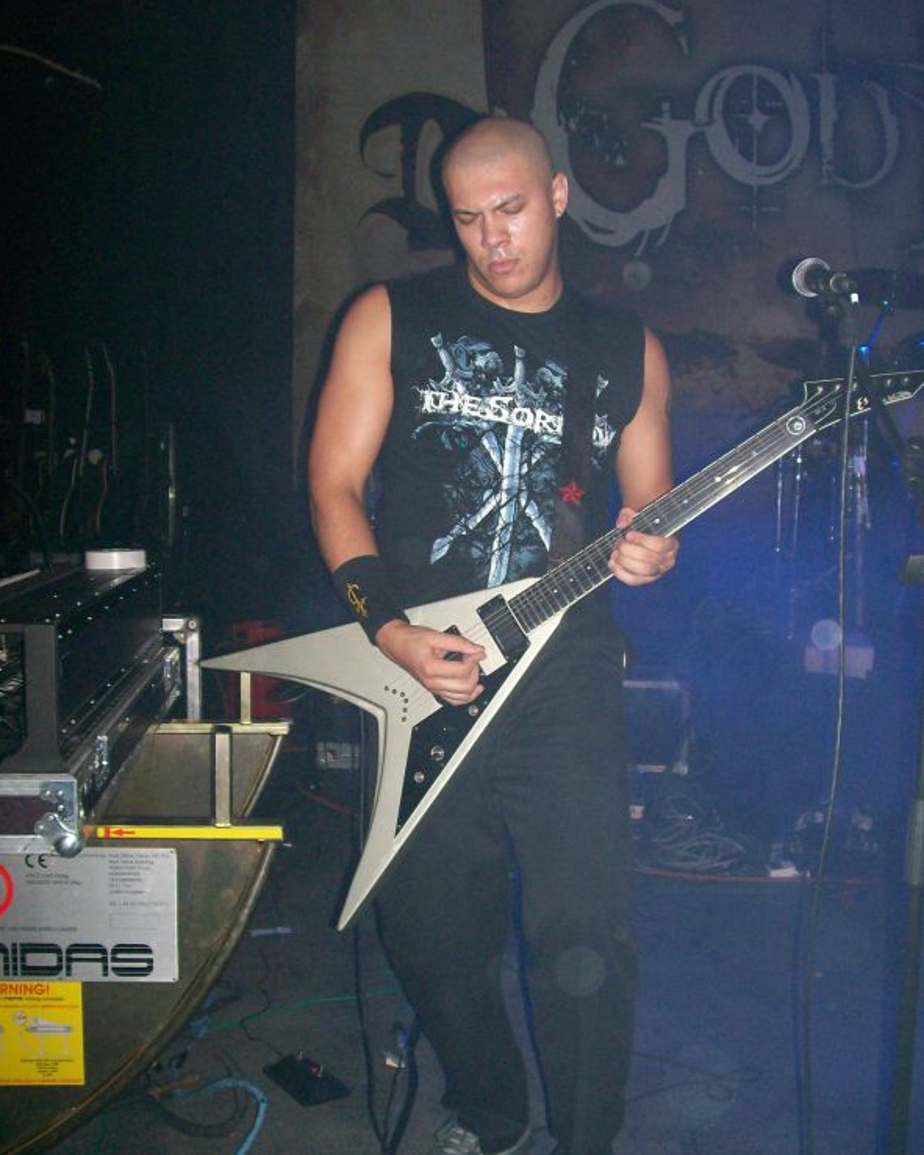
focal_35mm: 38
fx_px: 1299
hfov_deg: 39.1
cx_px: 463
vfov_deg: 47.9
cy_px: 552
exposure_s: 1/64
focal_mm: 6
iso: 140
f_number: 2.7
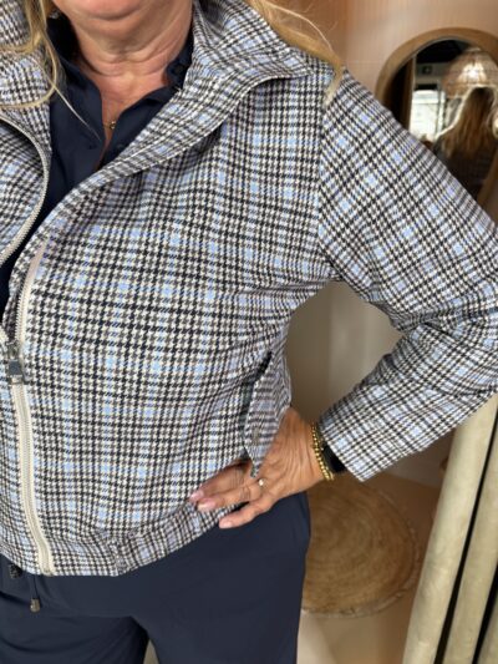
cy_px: 332
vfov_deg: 71.6
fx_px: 460
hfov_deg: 56.8
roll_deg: +2.1
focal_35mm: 24
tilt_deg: -23.8
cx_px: 249
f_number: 1.78
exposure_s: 1/50
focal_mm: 6.76
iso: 125
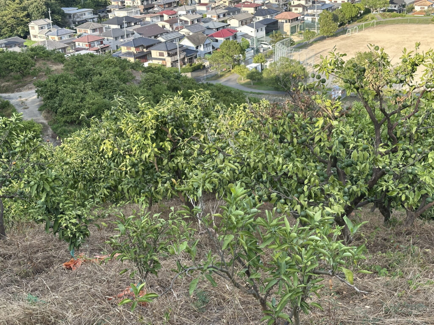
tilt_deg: -21.8
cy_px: 162
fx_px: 602
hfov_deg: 39.7
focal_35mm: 48
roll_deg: +3.1
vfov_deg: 30.3
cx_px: 217
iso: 64
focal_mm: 6.86
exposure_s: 1/659
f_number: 1.78
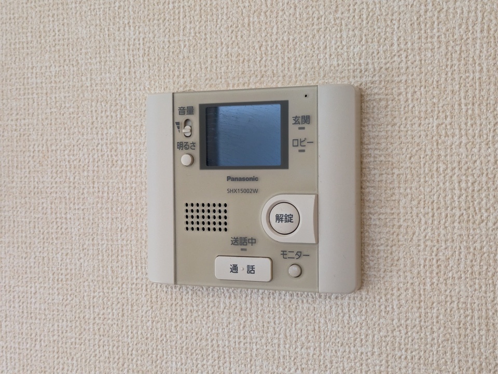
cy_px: 187
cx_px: 249
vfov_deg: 28.6
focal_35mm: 51
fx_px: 734
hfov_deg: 37.5
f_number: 1.89
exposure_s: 1/120
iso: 229
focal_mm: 5.43
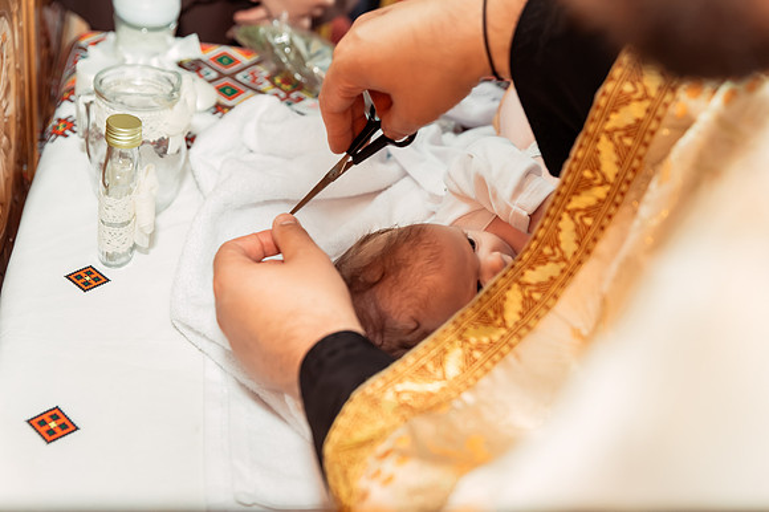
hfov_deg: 39.6
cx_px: 384
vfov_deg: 27.0
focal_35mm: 50
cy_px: 256
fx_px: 1067
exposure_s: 1/250
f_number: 3.5
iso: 2500
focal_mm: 50
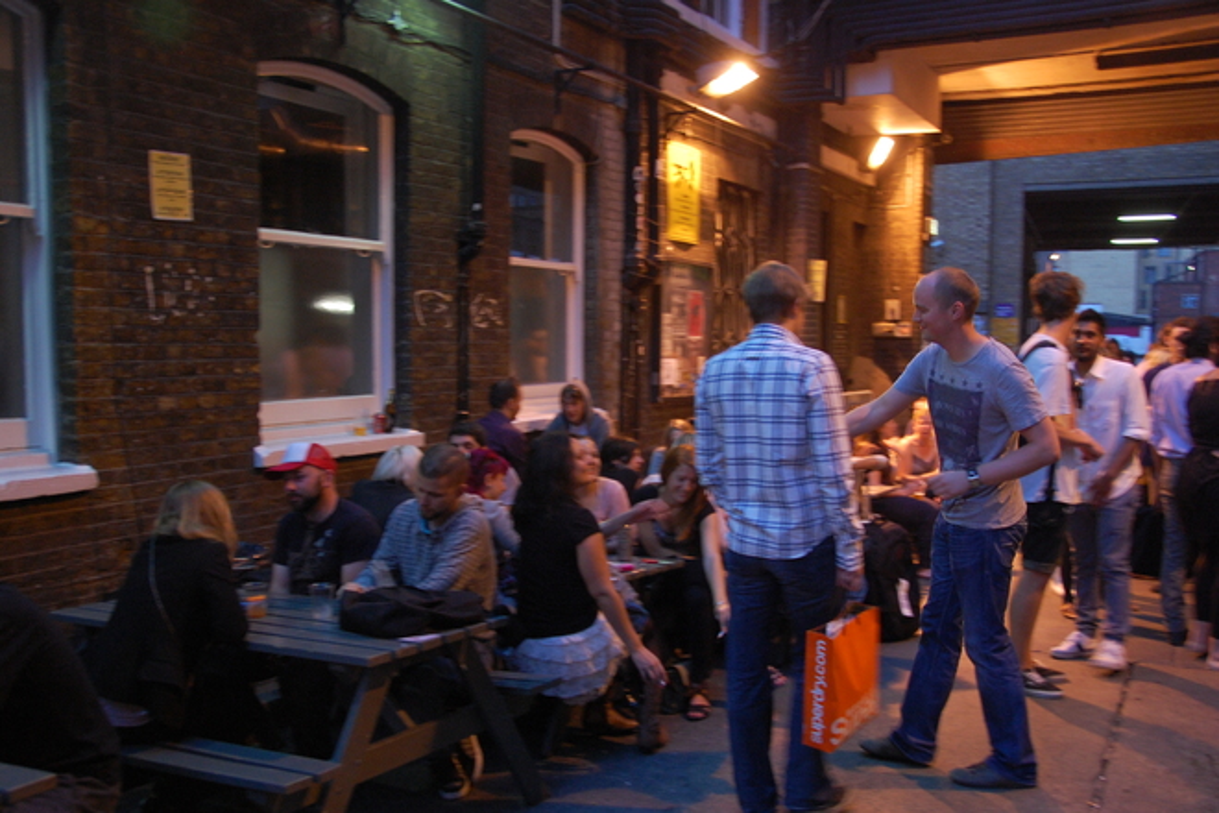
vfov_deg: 40.0
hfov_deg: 57.2
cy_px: 406
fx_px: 1117
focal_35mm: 33
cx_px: 610
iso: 800
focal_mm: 22
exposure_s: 1/25
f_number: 4
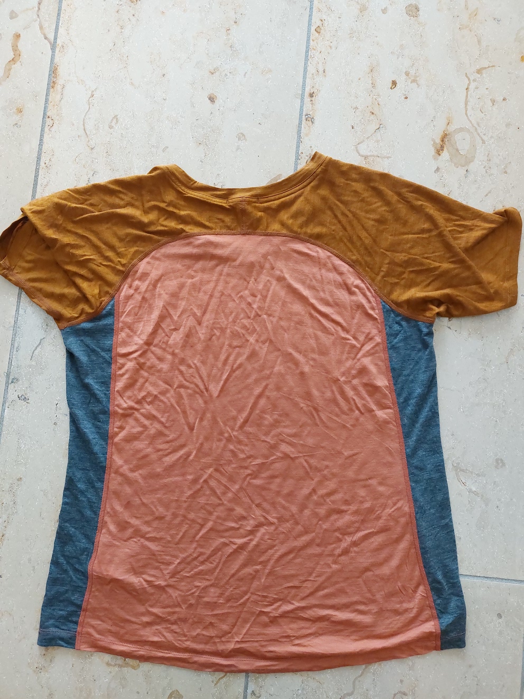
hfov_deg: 54.9
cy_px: 350
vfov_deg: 69.4
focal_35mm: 25
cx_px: 262
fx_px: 505
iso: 320
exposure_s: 1/100
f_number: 1.8
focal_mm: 5.23
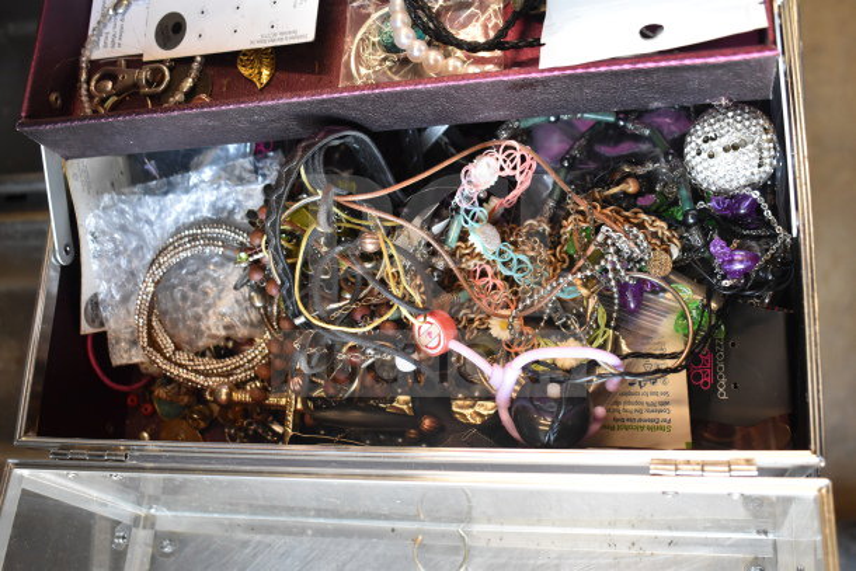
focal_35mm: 39
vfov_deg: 34.2
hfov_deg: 49.5
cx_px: 428
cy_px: 286
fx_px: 927
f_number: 4
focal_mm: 26
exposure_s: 1/40
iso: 1100
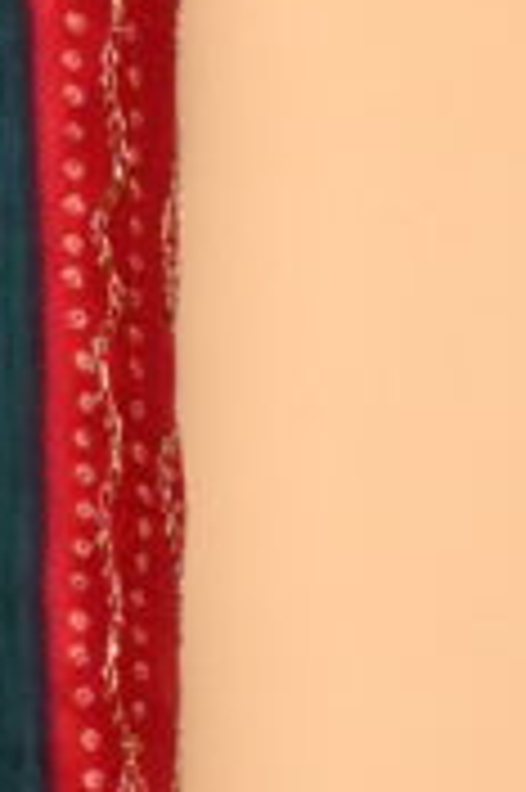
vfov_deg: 6.3
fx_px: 7086
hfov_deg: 4.1
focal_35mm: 323
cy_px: 1053
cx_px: -1039
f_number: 6.3
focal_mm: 31.5
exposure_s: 1/100
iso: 800
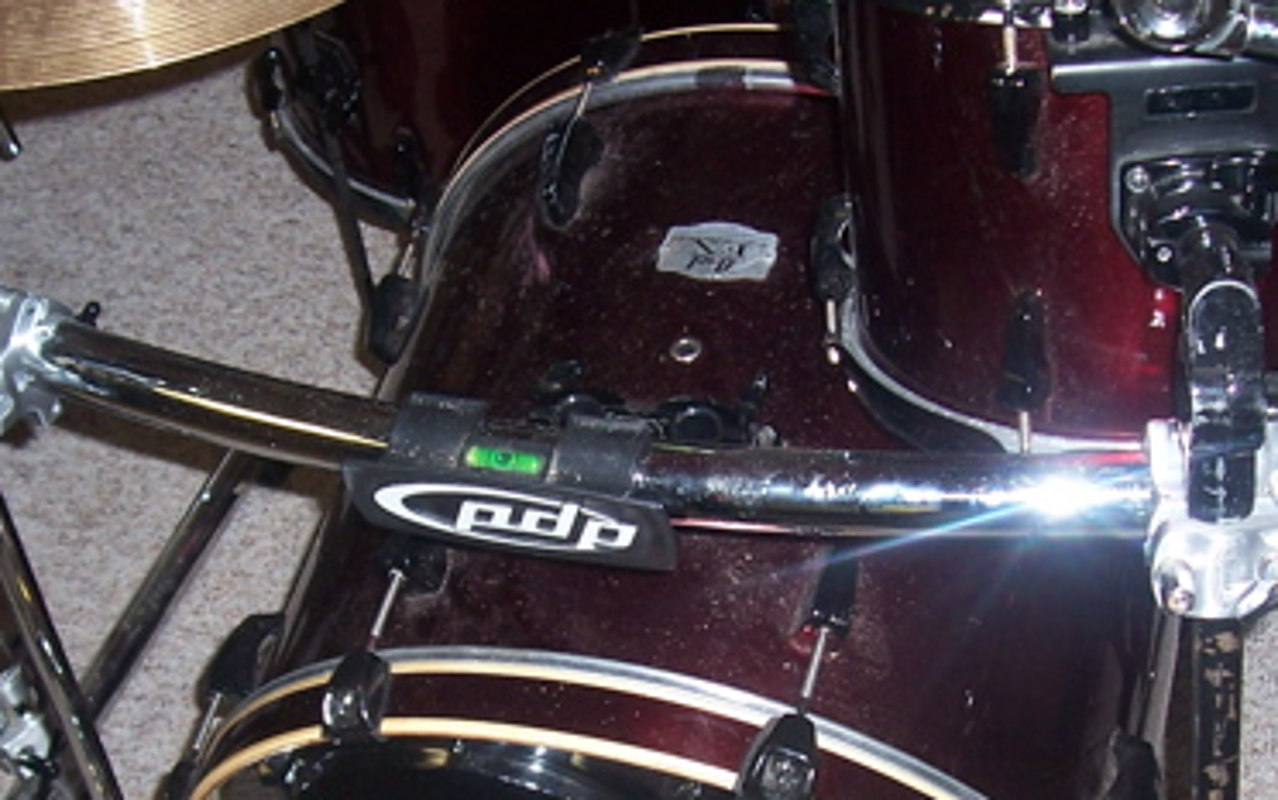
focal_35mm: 62
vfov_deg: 20.7
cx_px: 691
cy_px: 642
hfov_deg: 32.9
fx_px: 2161
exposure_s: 1/60
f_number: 2.7
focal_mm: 5.6
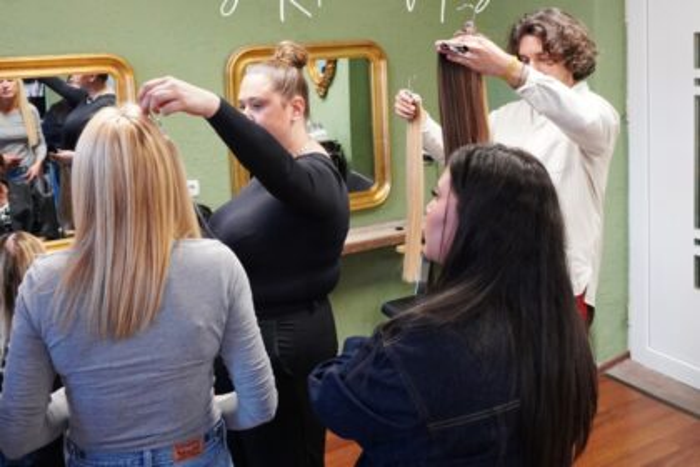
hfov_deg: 73.7
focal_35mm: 24
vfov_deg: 53.1
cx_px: 350
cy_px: 234
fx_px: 467
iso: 2500
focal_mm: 16
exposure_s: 1/161
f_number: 3.5
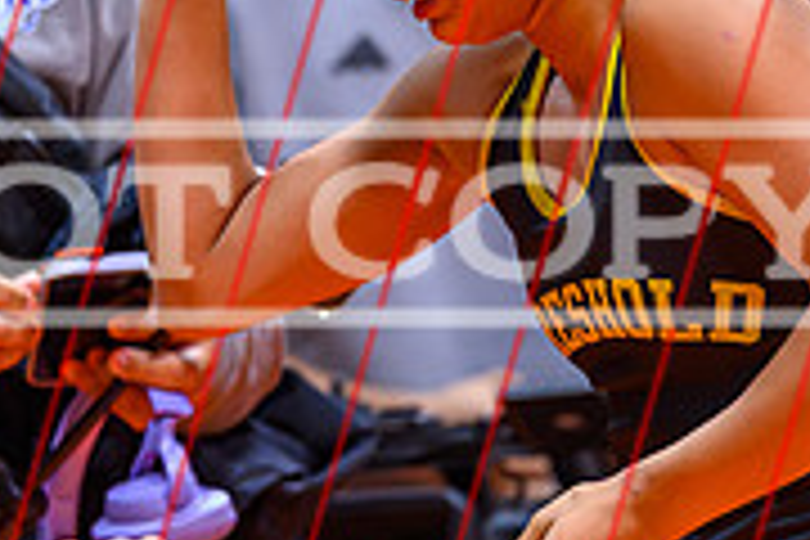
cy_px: 321
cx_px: 346
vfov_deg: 1.7
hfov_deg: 2.6
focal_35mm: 795
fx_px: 17886
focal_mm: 200
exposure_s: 1/640
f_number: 2.8
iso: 3200
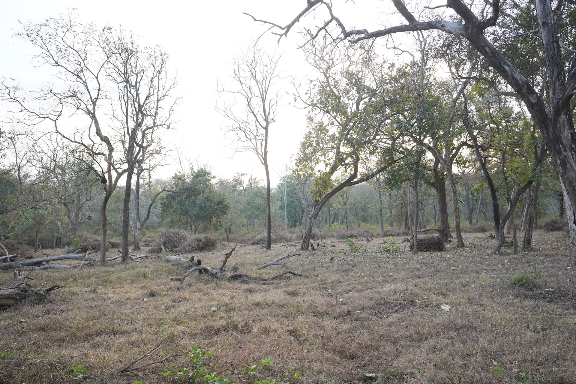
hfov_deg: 71.5
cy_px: 191
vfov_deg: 51.3
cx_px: 293
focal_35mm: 25
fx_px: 400
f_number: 4
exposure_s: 1/1250
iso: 1600
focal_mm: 24
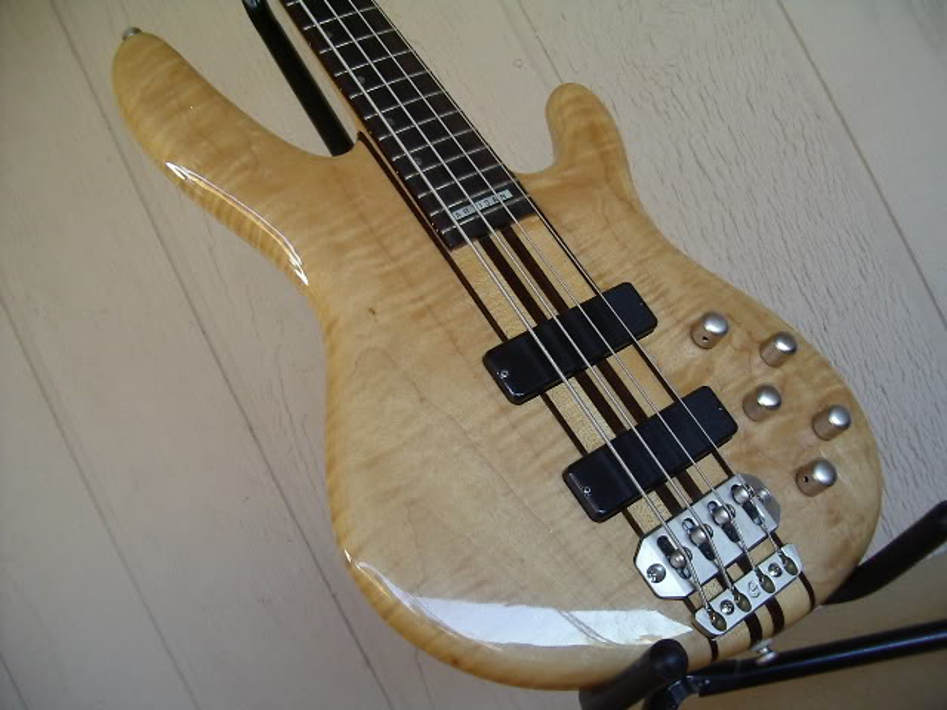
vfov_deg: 37.7
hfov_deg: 49.0
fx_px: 1040
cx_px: 474
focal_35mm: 38
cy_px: 355
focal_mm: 5.8
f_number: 2.6
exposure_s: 1/50
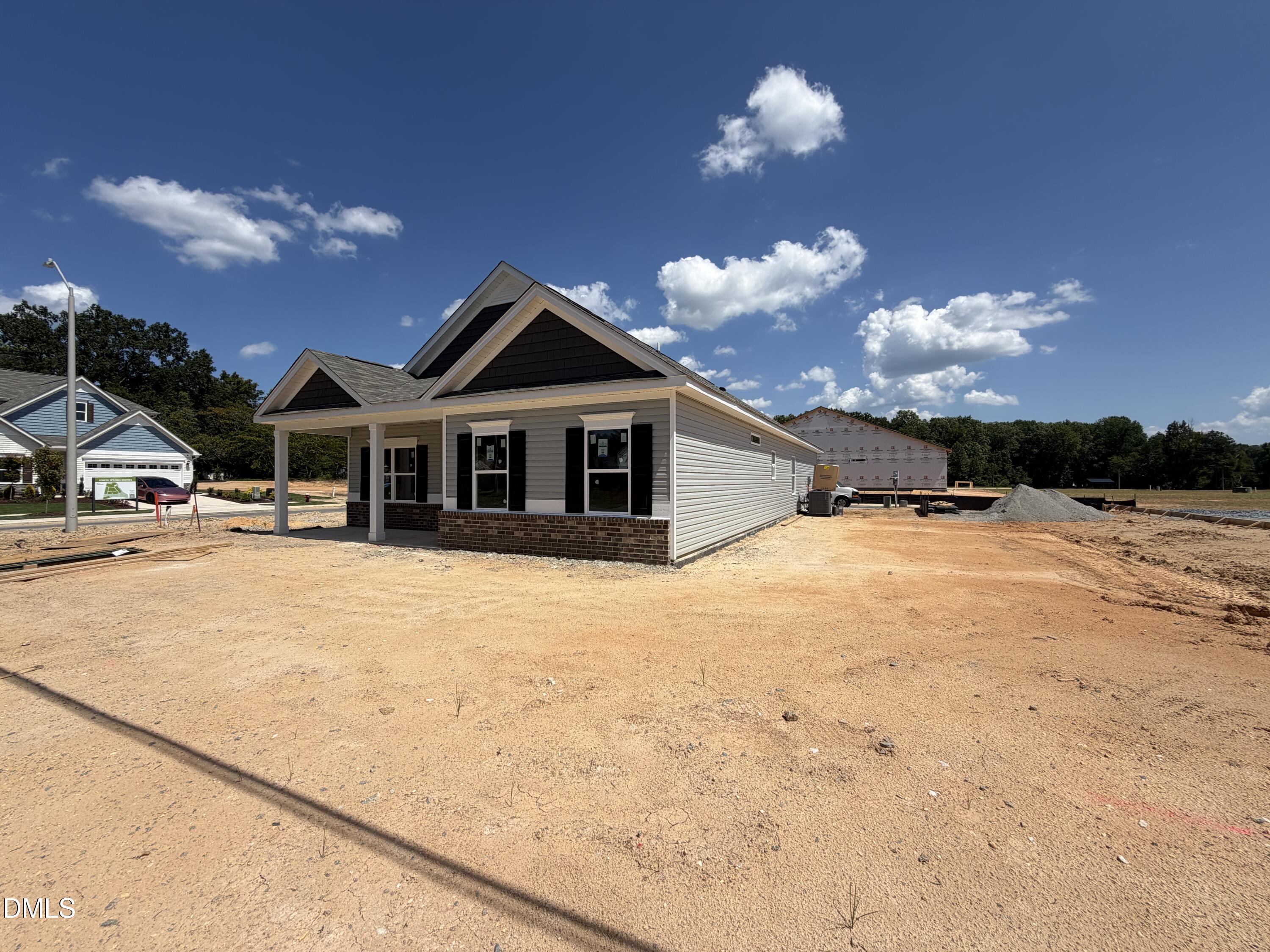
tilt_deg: +0.7
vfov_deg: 85.7
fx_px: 514
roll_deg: -0.1
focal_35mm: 14
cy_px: 476
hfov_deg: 102.1
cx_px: 635
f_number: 2.2
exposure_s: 1/1656
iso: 20
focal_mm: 2.22
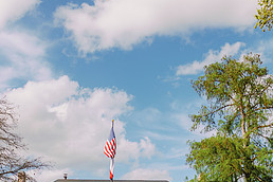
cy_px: 155
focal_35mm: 54
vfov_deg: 24.5
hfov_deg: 36.9
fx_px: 409
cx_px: 129
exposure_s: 1/800
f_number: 7.1
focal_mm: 24
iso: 200
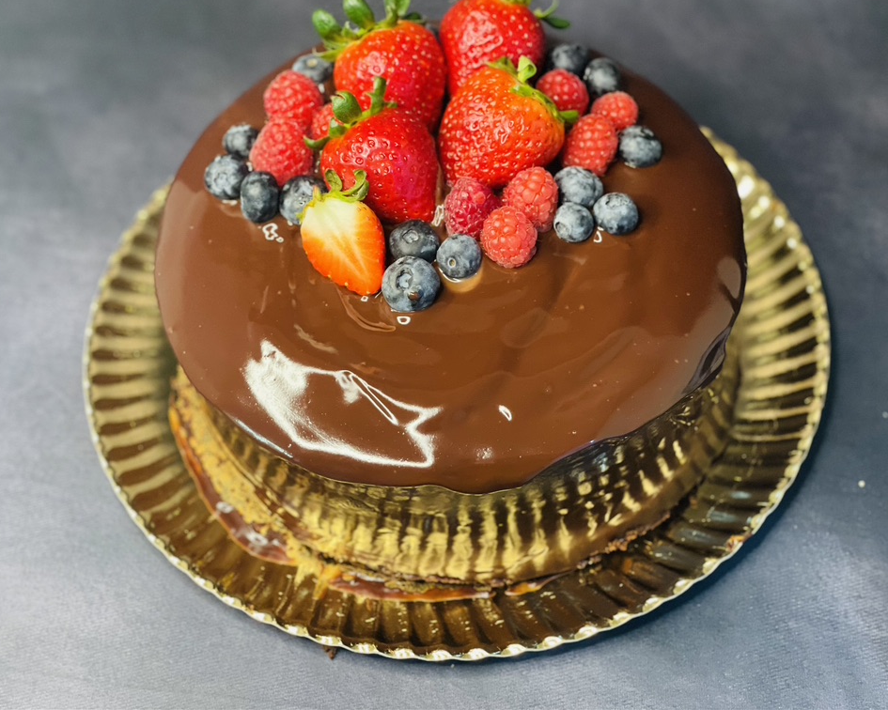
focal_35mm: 55
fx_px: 1445
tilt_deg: -53.4
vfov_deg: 27.6
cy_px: 350
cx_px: 429
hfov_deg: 34.1
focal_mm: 6
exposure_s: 1/33
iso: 320
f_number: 2
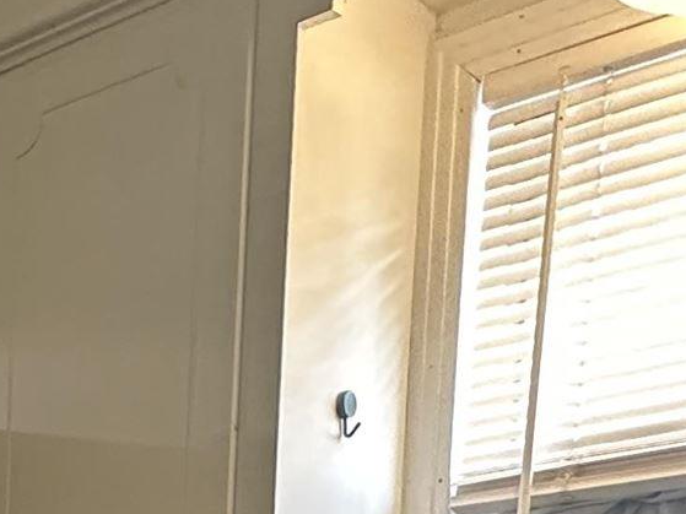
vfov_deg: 15.8
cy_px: 975
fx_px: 1526
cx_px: -194
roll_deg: -1.6
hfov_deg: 22.7
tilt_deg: -6.7
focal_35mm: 77
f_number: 2.2
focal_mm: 2.22
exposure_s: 1/60
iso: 250
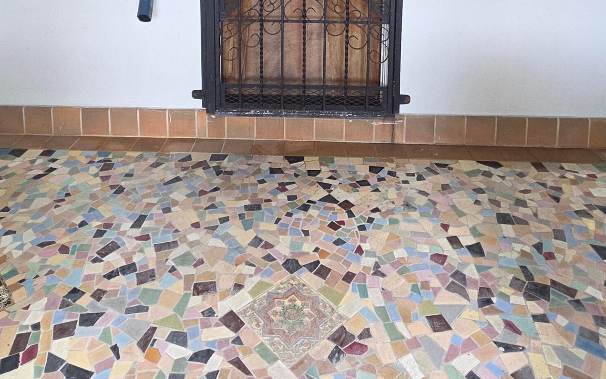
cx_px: 283
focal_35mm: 28
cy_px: -34
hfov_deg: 66.4
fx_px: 462
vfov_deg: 37.5
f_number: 2.2
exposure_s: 1/60
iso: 64
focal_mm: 2.2
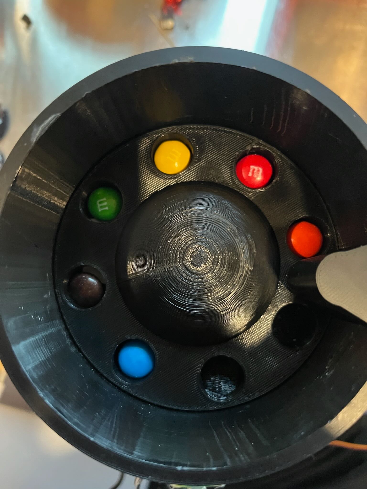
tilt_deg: -82.9
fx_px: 368
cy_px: 244
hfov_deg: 53.1
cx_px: 184
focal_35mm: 26
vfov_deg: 67.3
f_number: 1.6
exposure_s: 1/30
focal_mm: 5.1
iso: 800
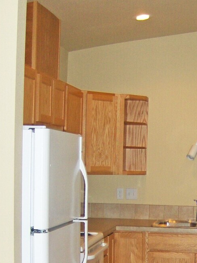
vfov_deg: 24.7
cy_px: 231
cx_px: 205
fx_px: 583
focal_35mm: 77
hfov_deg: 18.6
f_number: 2.8
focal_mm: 7.5
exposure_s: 1/60
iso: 100
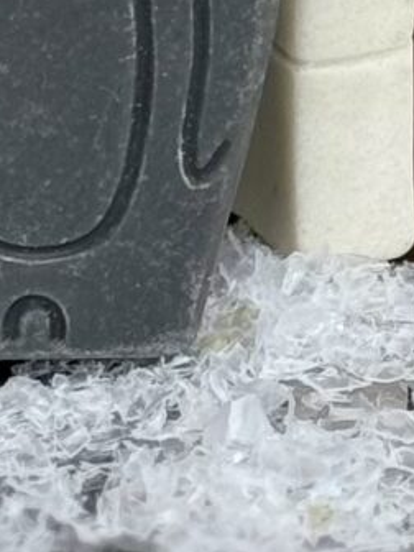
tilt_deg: -16.9
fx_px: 5836
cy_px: -375
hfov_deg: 4.0
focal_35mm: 366
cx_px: 775
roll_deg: -0.4
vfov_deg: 5.3
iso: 64
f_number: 1.78
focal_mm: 6.76
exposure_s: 1/153
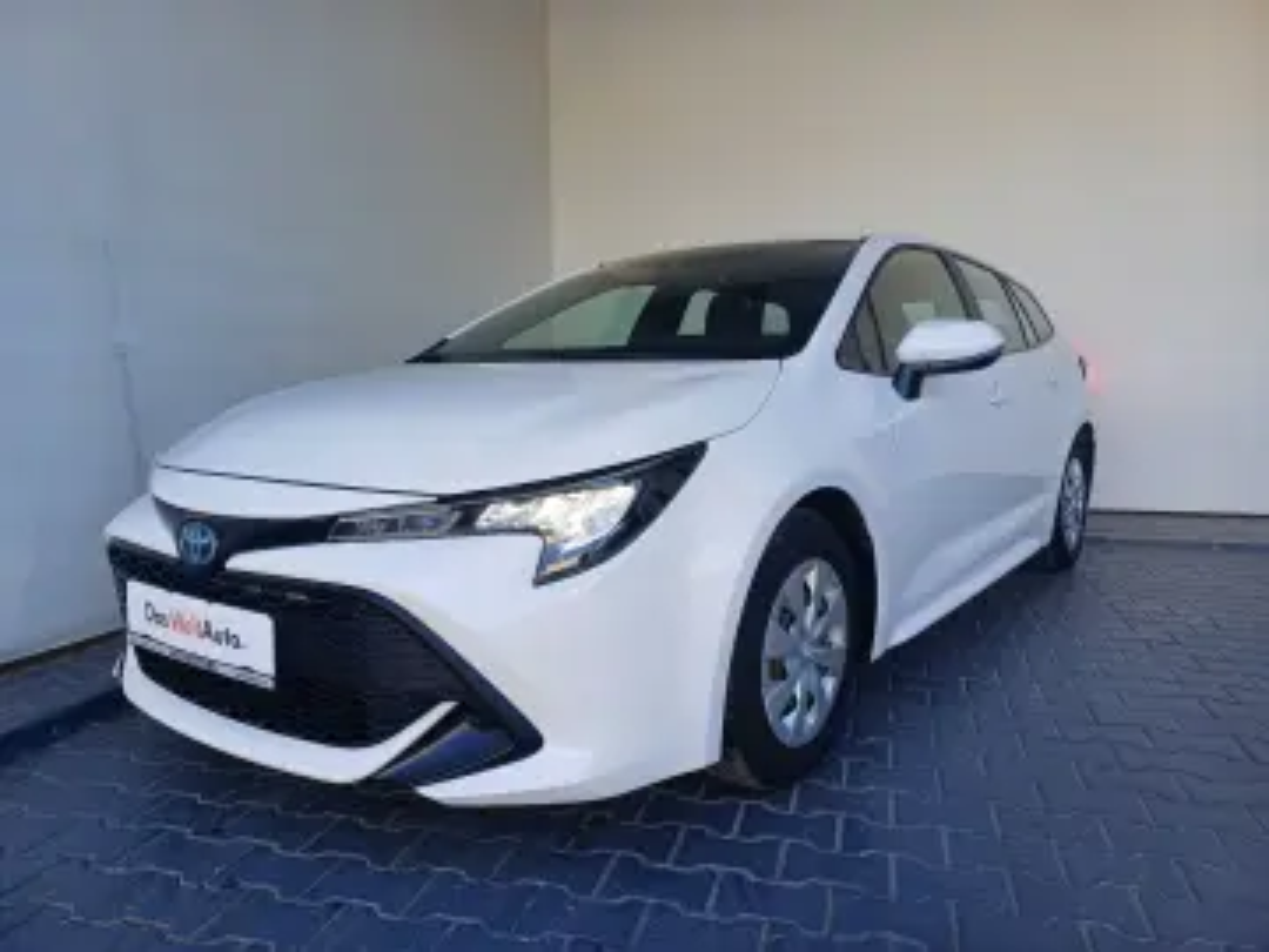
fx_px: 916
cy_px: 476
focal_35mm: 25
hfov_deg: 69.4
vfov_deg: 54.9
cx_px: 634
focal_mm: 4.65
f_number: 1.8
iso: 50
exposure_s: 1/165
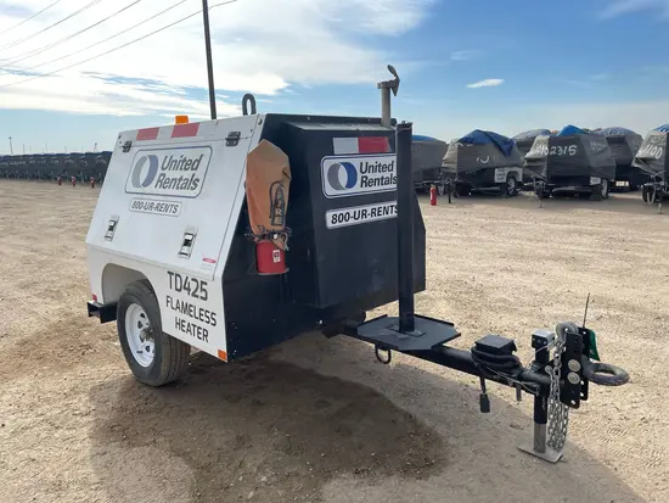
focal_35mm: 26
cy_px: 252
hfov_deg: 67.3
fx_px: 503
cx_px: 334
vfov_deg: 53.1
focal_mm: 4.2
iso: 50
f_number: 1.6
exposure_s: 1/3610
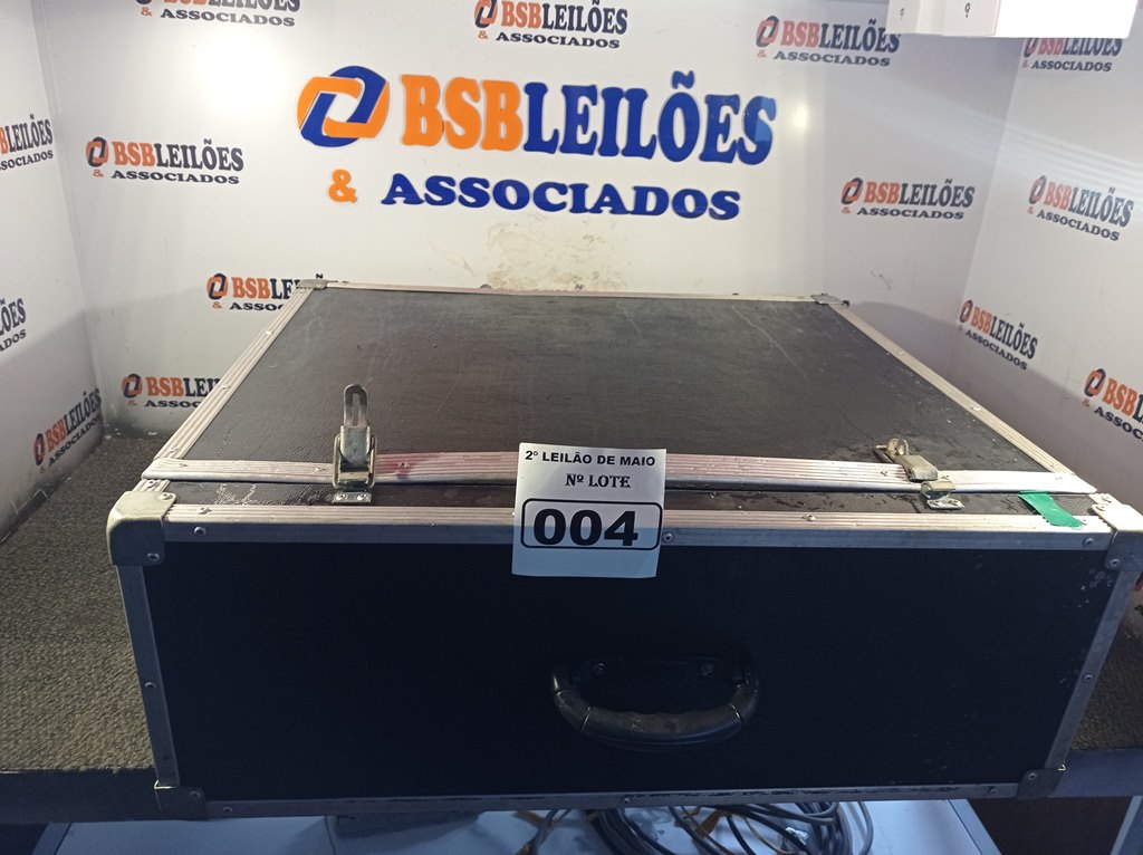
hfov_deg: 63.5
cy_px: 428
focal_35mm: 28
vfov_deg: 49.7
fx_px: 924
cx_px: 572
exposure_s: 1/120
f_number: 1.79
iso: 189
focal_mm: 4.7
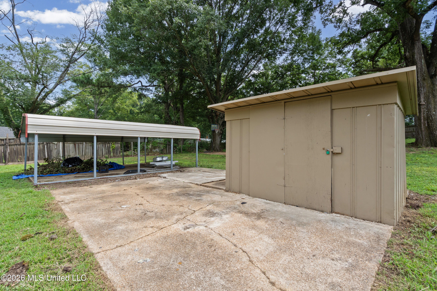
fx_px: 194
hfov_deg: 96.7
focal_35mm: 16
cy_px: 146
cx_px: 218
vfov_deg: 73.7
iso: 1000
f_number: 9.5
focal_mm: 16
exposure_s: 1/350
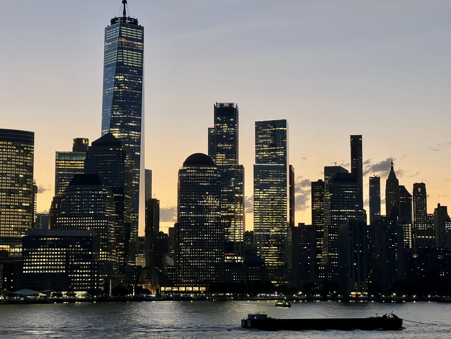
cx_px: 226
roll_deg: -0.4
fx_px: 1003
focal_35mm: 77
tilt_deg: +7.1
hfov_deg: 25.3
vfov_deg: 19.1
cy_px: 170
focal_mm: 9
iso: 400
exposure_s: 1/33
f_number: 2.8
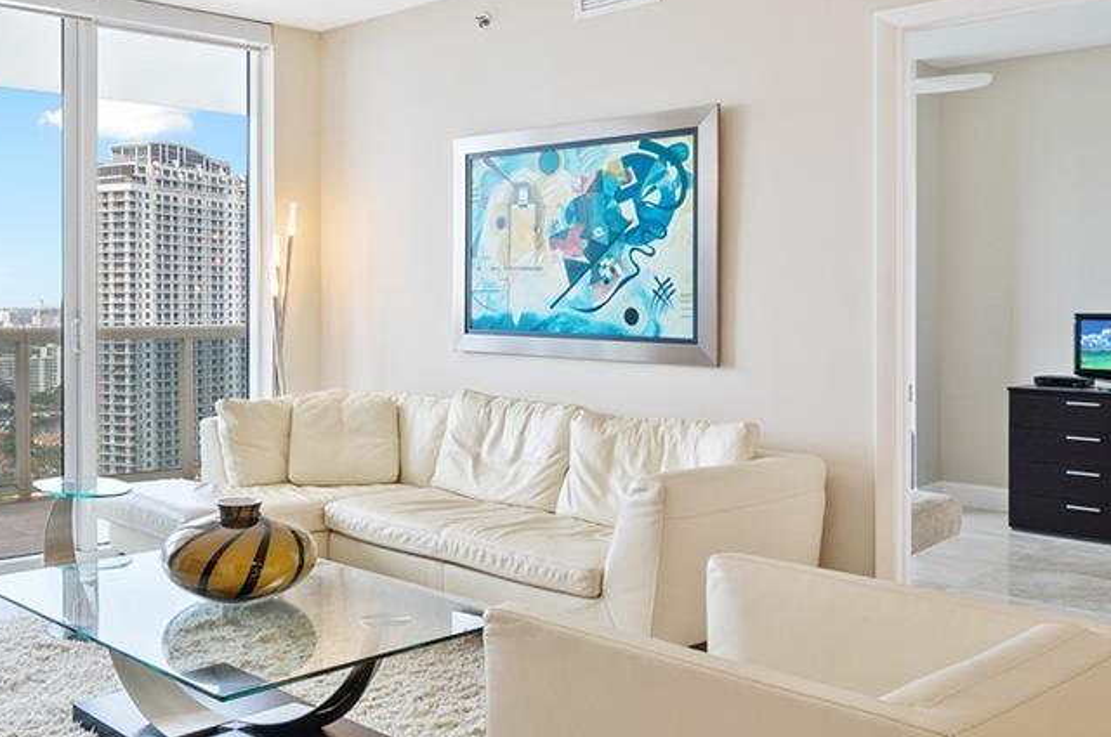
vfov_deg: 37.7
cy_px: 327
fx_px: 1079
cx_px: 363
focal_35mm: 35
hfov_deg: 53.3
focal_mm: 14
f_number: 8
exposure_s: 1/20
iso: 200
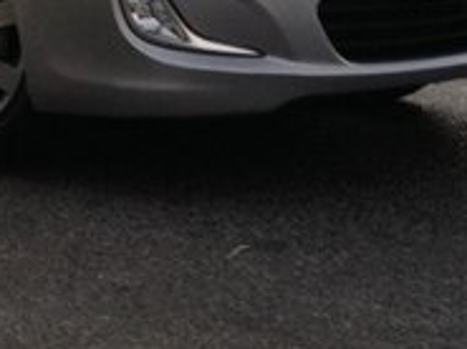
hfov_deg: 16.4
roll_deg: +0.0
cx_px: -8
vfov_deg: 12.1
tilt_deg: -2.3
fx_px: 1589
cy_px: -107
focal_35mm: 118
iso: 125
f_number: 2.4
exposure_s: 1/20
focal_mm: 4.12
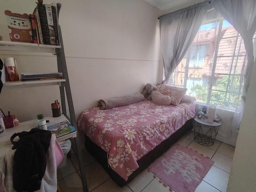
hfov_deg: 91.0
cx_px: 128
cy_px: 96
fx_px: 126
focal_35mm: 17
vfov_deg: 74.7
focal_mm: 1.42
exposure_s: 1/120
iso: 111
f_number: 2.2
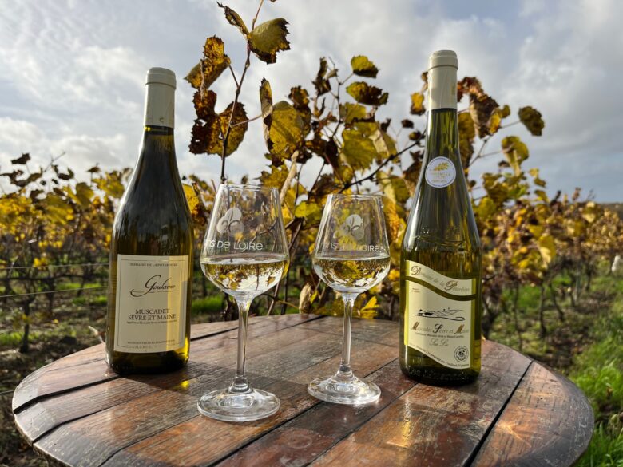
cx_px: 312
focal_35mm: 26
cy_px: 234
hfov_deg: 67.3
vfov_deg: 53.1
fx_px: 468
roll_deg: +0.8
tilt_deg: -3.2
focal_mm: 5.1
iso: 50
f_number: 1.6
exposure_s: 1/2899
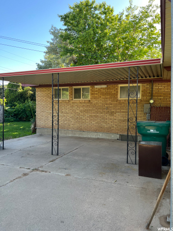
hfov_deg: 53.1
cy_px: 116
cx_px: 86
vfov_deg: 67.3
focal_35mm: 26
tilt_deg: -3.1
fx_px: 173
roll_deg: -0.3
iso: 50
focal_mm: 5.7
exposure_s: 1/371
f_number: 1.5
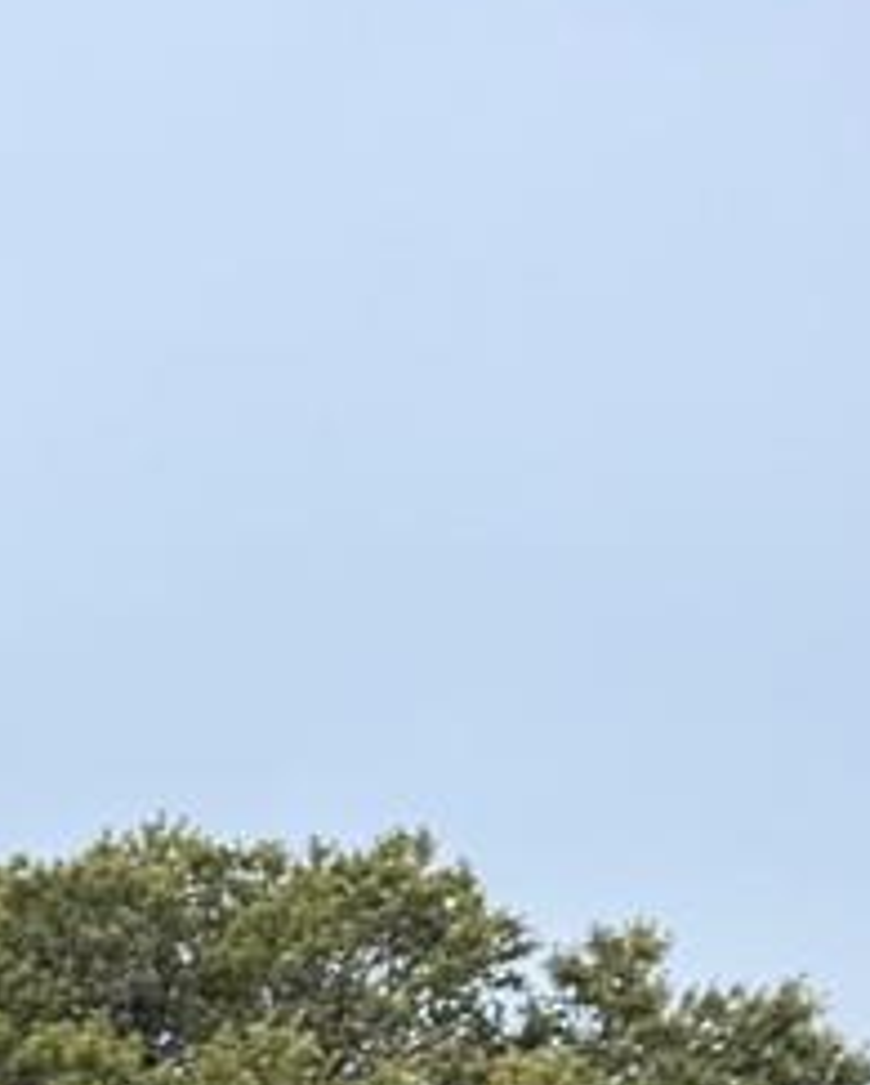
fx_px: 4947
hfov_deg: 8.7
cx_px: -1512
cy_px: 1473
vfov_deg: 12.1
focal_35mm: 154
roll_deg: -2.8
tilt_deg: +1.2
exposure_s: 1/1770
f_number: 1.78
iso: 80
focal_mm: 6.76
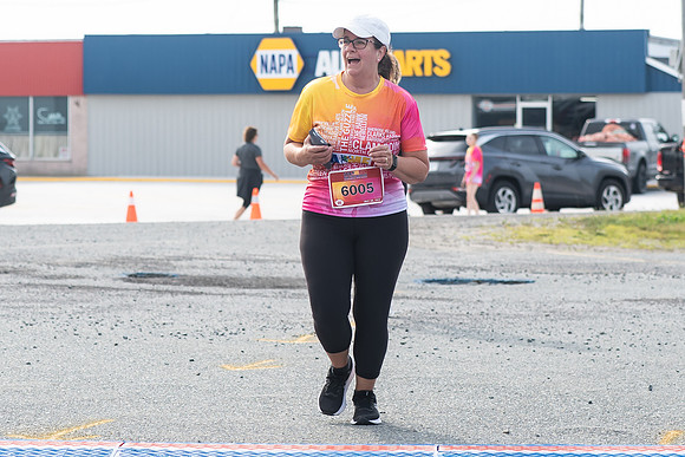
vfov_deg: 8.6
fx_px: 3045
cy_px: 53
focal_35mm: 160
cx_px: 254
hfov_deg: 12.8
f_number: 4.5
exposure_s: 1/1000
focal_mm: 70
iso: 250
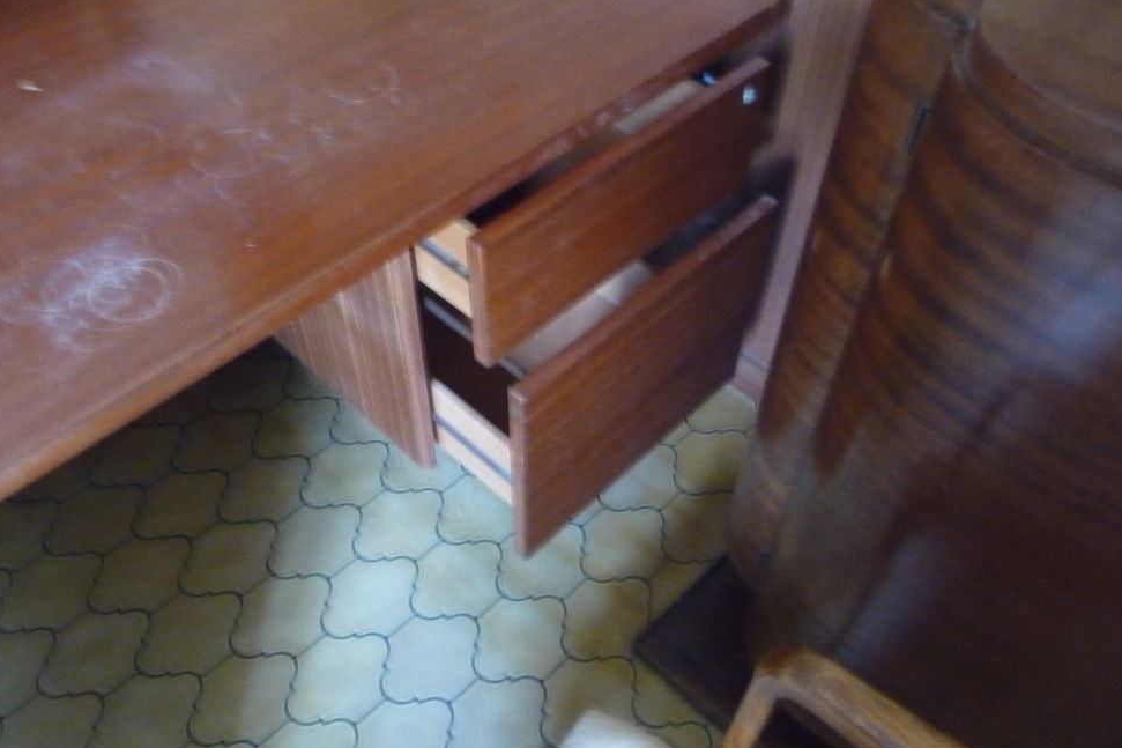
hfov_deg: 61.9
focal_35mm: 30
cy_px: 392
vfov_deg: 43.6
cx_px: 562
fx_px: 935
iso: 800
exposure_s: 1/8
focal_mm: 4.7
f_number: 3.3
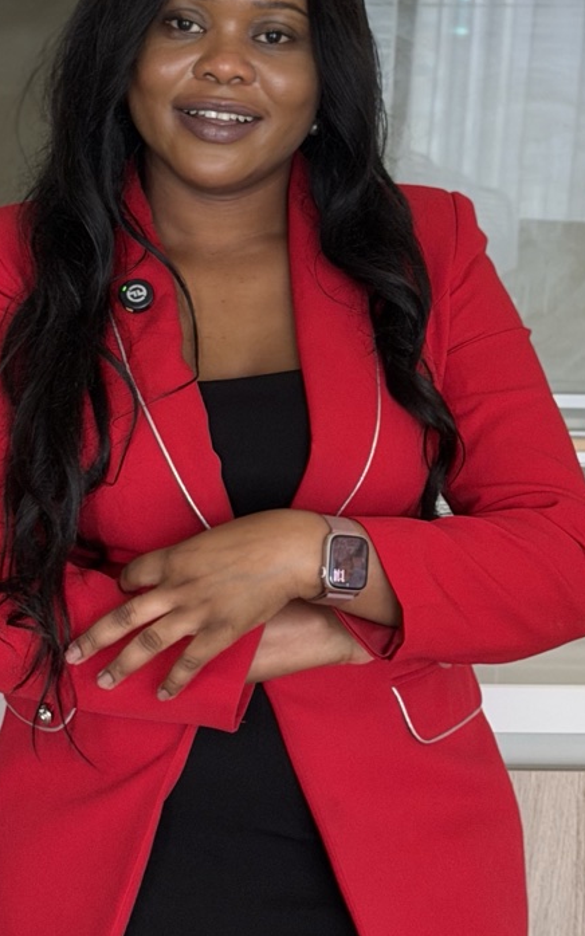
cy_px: 333
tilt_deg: -8.1
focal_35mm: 102
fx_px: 2603
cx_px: 235
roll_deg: -2.1
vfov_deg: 20.3
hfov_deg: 12.8
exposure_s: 1/60
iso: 250
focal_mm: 6.76
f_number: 1.78
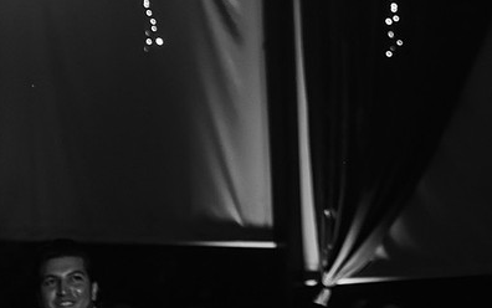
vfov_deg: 6.6
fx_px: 2656
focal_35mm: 198
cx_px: 588
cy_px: -103
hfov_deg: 10.4
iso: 640
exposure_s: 1/125
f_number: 4.5
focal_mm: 70
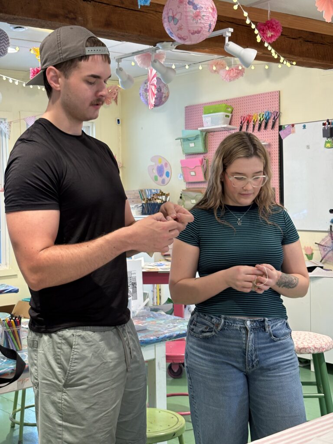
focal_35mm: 52
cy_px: 222
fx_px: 667
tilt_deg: -0.9
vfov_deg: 36.8
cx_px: 166
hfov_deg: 28.0
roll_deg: +0.3
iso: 64
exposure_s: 1/60
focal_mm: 5.96
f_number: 1.6
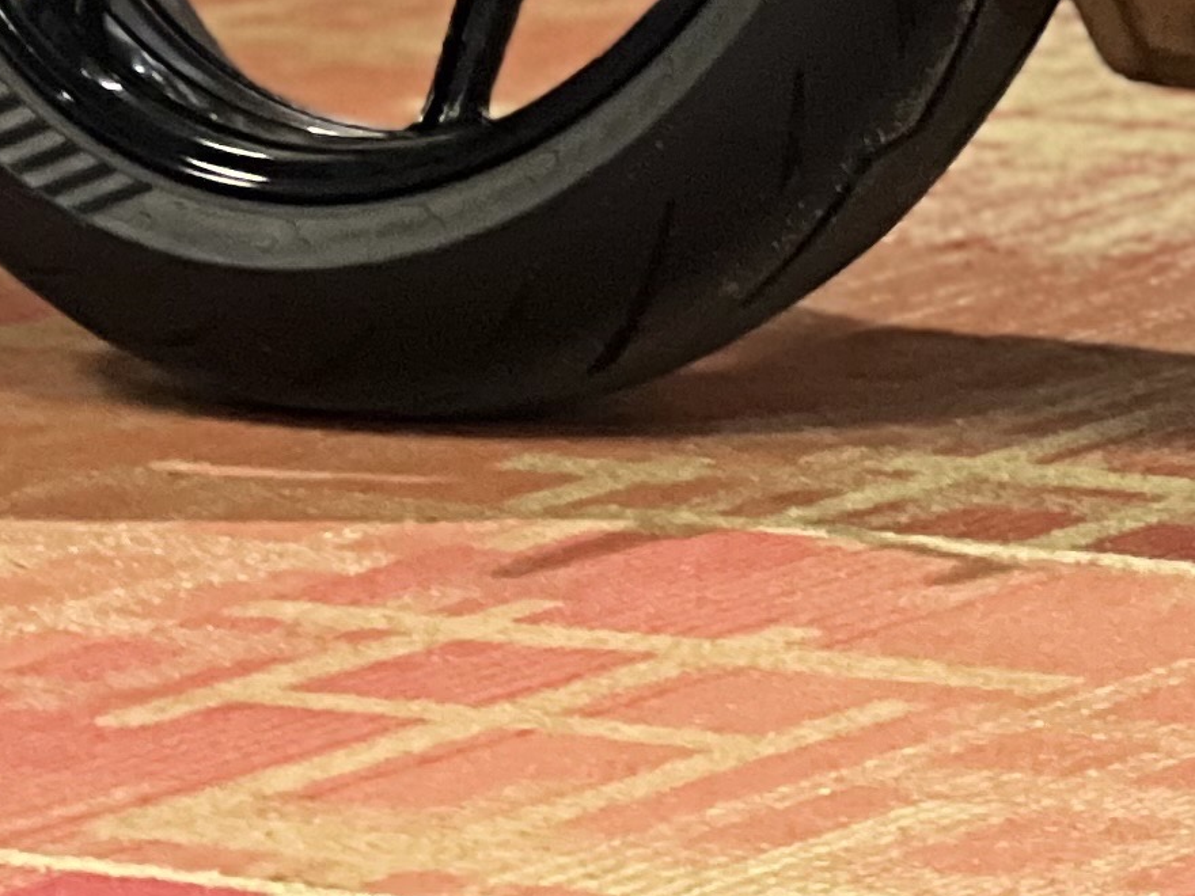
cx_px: 2194
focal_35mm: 353
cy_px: -1018
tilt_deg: -3.3
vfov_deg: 4.2
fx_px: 12186
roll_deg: -0.2
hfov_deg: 5.5
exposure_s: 1/20
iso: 400
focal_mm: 9
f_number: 2.8
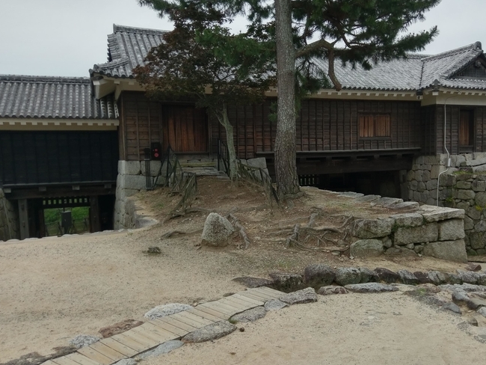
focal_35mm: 32
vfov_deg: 44.2
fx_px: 449
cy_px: 182
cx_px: 276
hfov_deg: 56.6
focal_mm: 4.58
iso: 100
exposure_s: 1/2595
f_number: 1.8
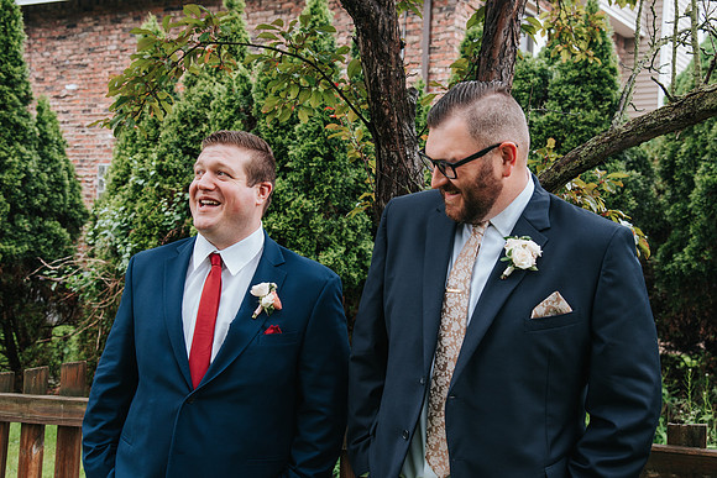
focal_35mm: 48
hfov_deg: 40.8
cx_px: 358
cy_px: 239
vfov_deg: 27.9
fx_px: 964
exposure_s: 1/125
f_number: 5.6
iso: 400
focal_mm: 46
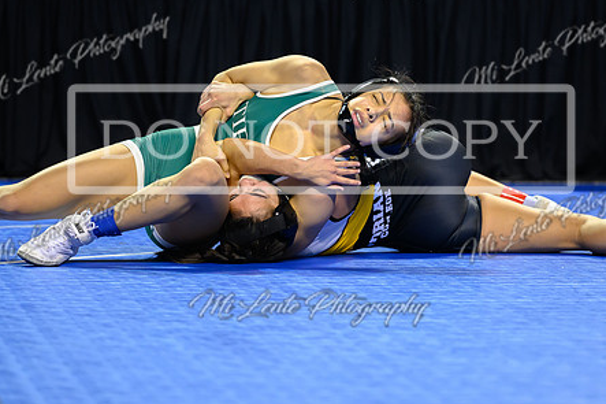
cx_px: 357
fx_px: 5603
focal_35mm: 333
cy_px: 206
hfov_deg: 6.2
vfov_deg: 4.1
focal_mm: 200
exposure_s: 1/800
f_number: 2.8
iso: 3200
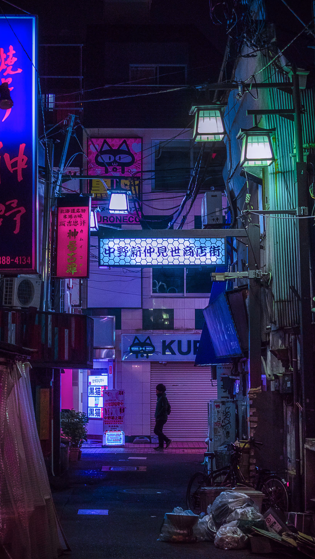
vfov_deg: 45.5
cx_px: 143
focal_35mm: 45
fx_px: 668
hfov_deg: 26.5
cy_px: 275
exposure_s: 1/100
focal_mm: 28
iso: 1600
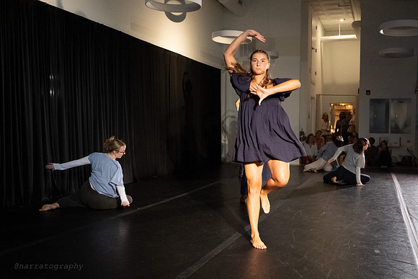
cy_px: 149
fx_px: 436
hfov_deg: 51.0
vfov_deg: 35.5
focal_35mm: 38
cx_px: 243
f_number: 4
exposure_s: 1/400
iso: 6400
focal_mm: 28
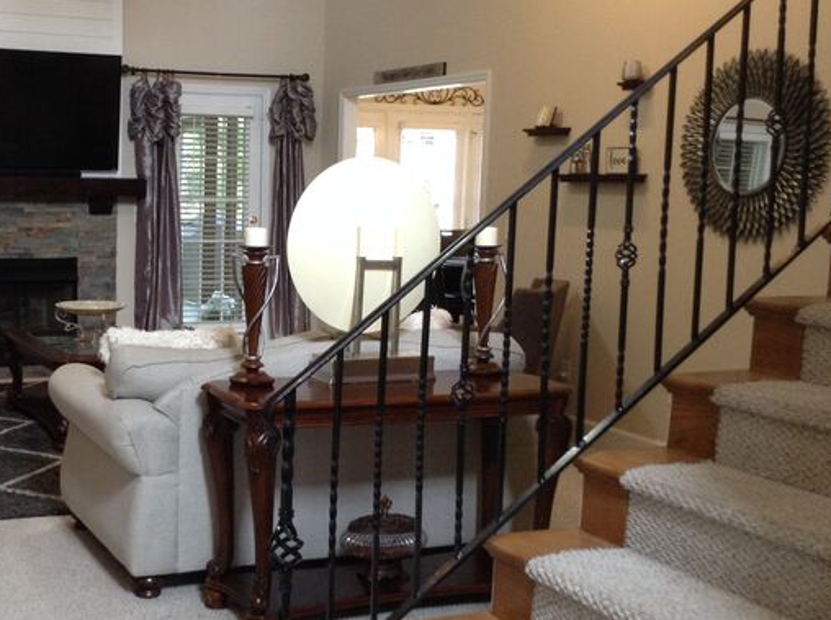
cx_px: 198
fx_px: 1246
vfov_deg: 27.9
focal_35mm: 52
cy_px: 303
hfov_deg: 36.0
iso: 80
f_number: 2.4
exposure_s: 1/24
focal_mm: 3.3
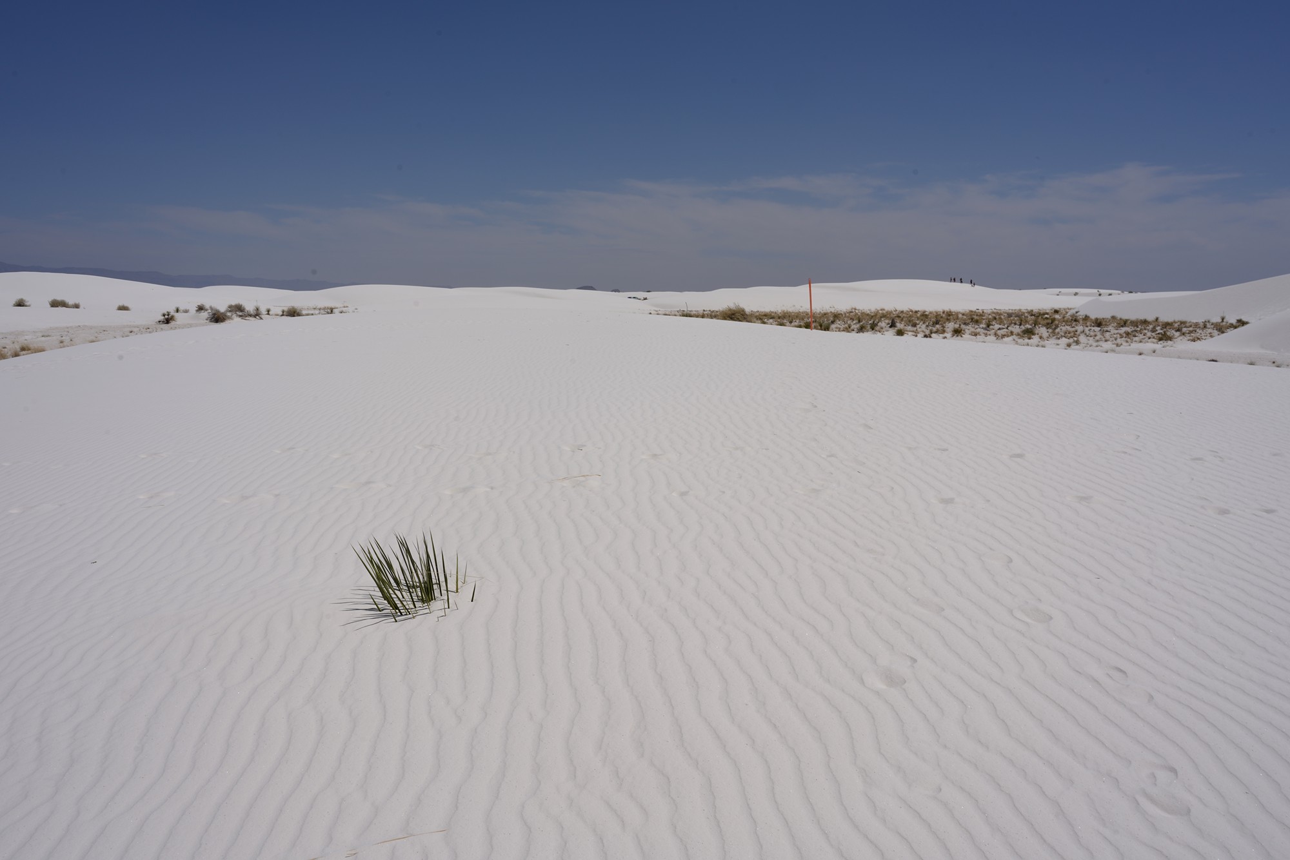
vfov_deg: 46.4
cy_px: 430
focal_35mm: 28
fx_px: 1003
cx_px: 645
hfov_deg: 65.5
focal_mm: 28
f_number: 20
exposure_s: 1/125
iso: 50
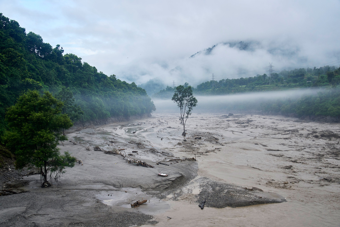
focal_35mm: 34
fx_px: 321
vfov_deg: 38.9
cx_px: 170
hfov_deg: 55.8
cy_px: 114
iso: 400
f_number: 4.5
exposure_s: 1/500
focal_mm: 34
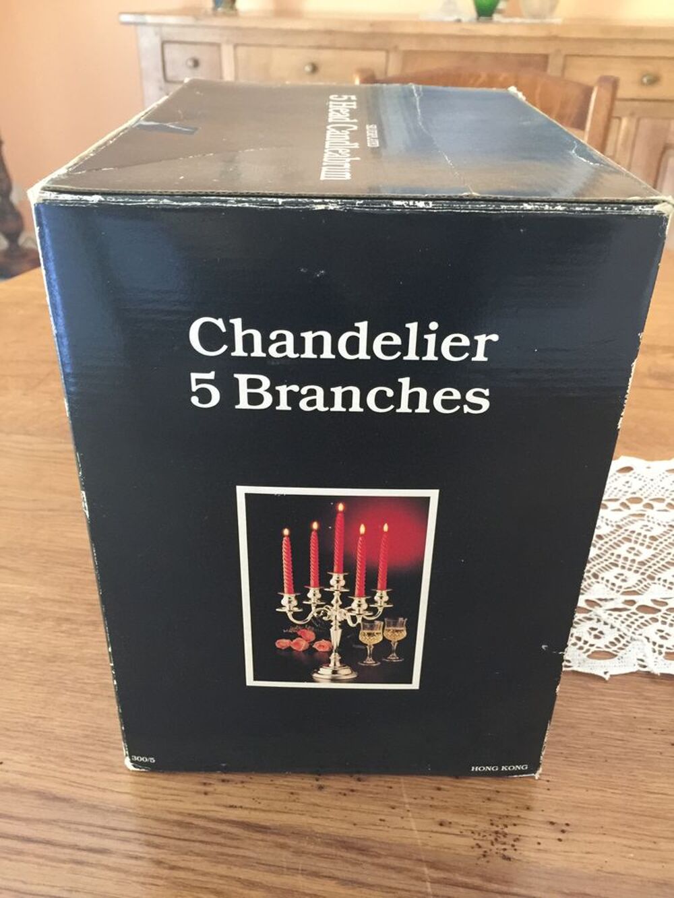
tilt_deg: -30.0
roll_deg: -0.2
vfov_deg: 61.7
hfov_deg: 48.2
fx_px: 753
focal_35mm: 29
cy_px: 449
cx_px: 337
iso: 200
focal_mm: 4.15
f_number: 2.2
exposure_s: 1/8
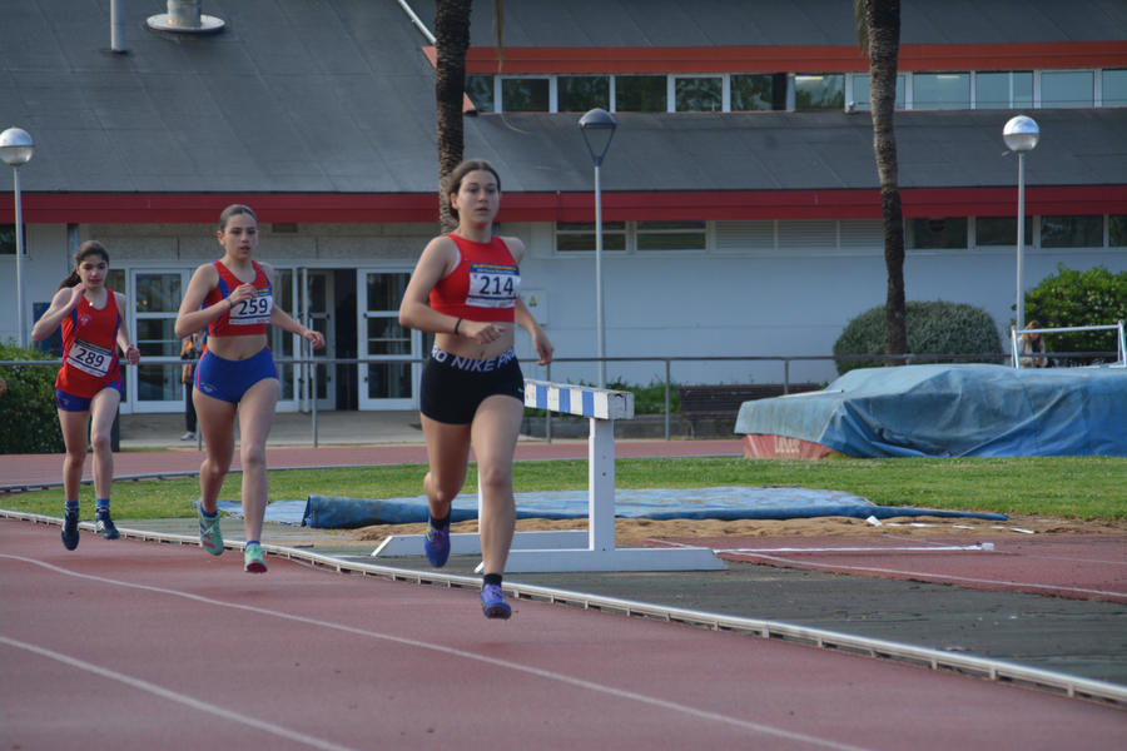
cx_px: 564
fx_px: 9391
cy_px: 376
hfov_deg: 6.9
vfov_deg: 4.6
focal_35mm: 300
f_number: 6.3
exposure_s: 1/1000
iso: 500
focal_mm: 200
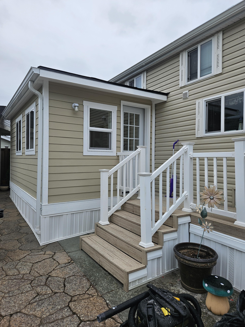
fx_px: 217
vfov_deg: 73.9
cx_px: 122
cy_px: 164
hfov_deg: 58.9
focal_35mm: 23
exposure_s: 1/1659
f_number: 1.8
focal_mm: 5.4
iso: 32
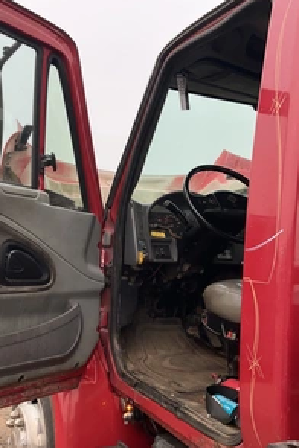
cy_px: 224
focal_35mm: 41
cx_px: 110
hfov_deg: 32.5
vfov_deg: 47.4
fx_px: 511
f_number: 1.8
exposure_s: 1/309
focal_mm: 3
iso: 25
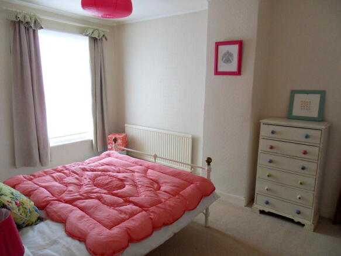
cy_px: 128
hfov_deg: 71.6
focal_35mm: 24
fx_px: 236
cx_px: 170
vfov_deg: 56.8
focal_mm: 4.2
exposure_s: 1/30
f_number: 3.3
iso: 200
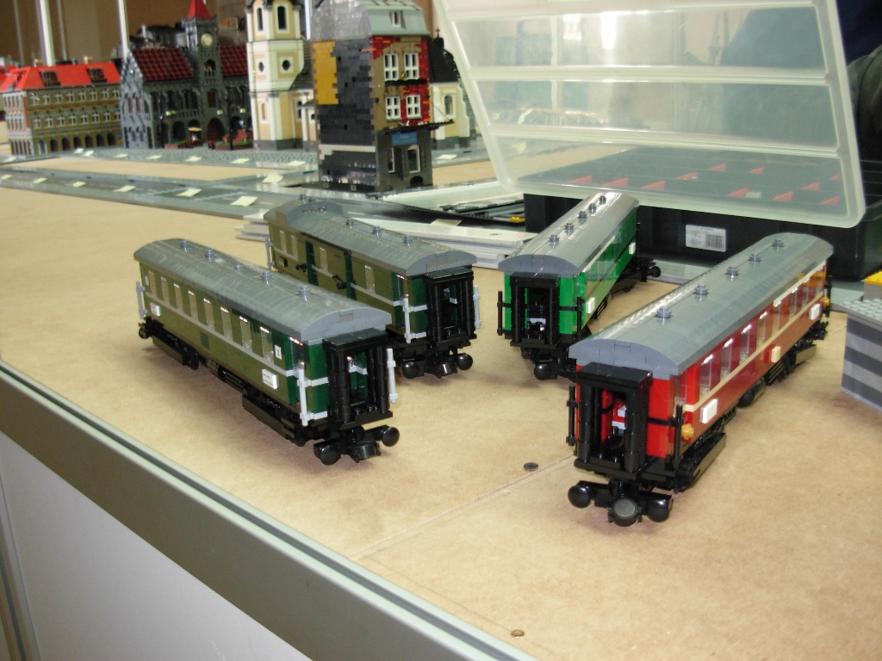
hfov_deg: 49.0
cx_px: 441
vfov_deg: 37.7
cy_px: 330
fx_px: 968
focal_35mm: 38
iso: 200
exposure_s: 1/14.6
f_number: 2.9
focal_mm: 6.3
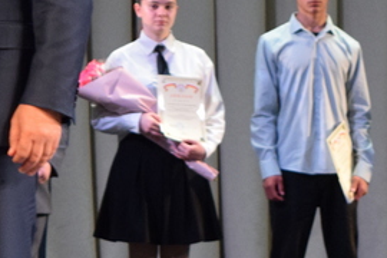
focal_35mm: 231
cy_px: -67
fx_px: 2483
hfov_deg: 8.8
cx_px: -105
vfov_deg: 5.9
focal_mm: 52
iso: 2000
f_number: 5.6
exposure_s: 1/60
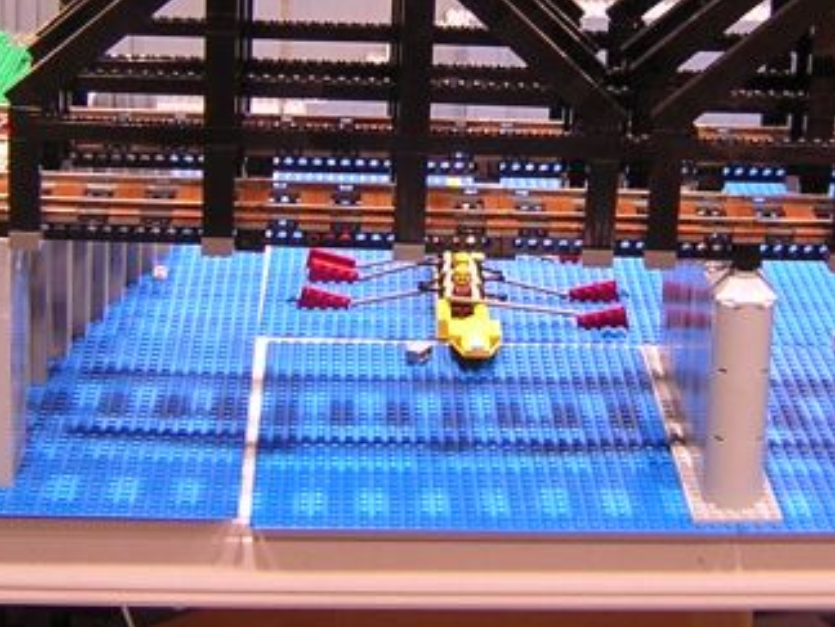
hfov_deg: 21.9
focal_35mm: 89
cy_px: 65
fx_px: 2147
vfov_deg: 16.4
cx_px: 541
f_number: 2.6
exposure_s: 1/3.6
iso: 120
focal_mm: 4.7
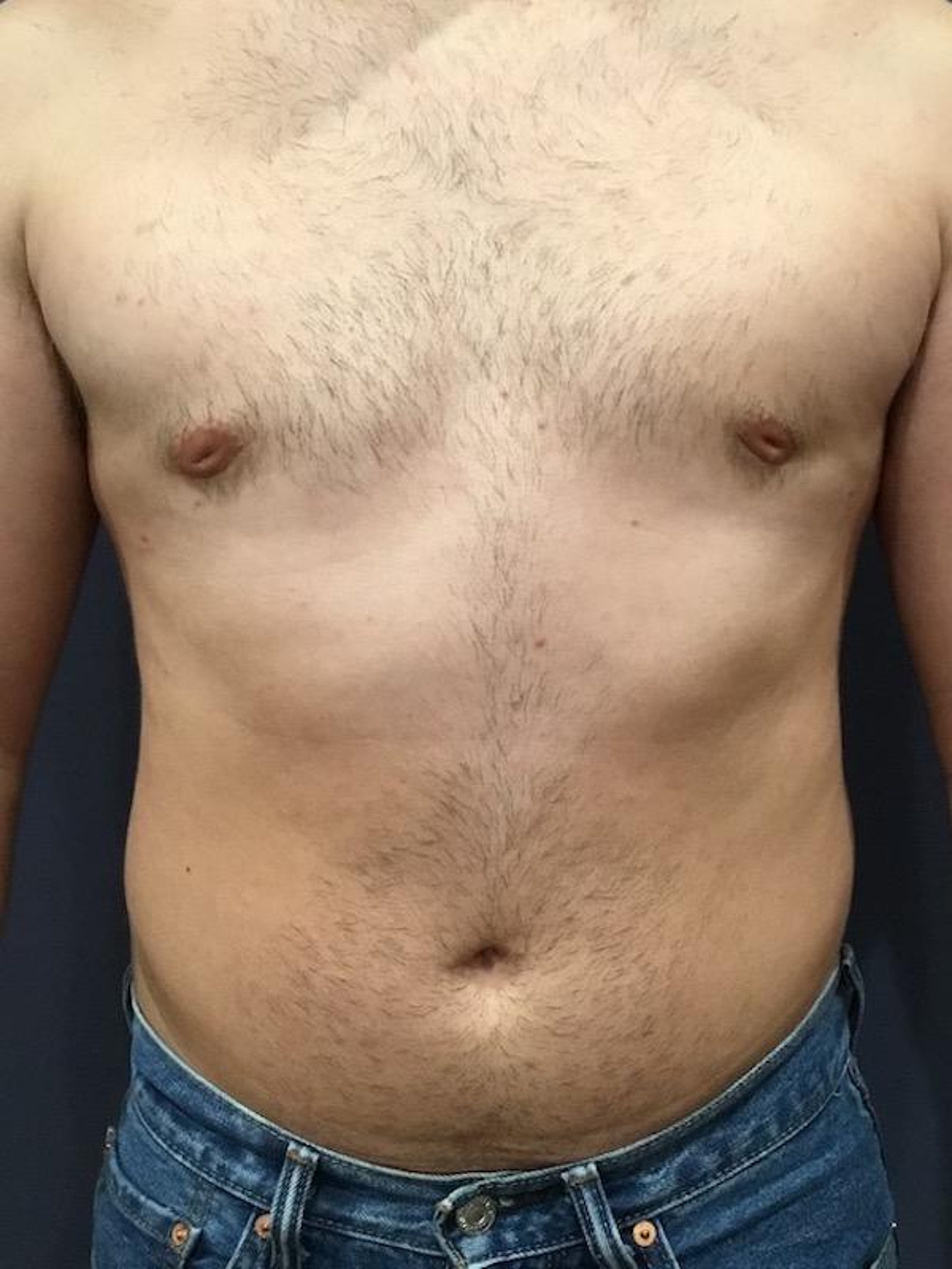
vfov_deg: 58.4
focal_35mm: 31
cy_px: 634
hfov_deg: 45.4
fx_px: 1137
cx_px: 476
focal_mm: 3.3
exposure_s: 1/30
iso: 160
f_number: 2.4
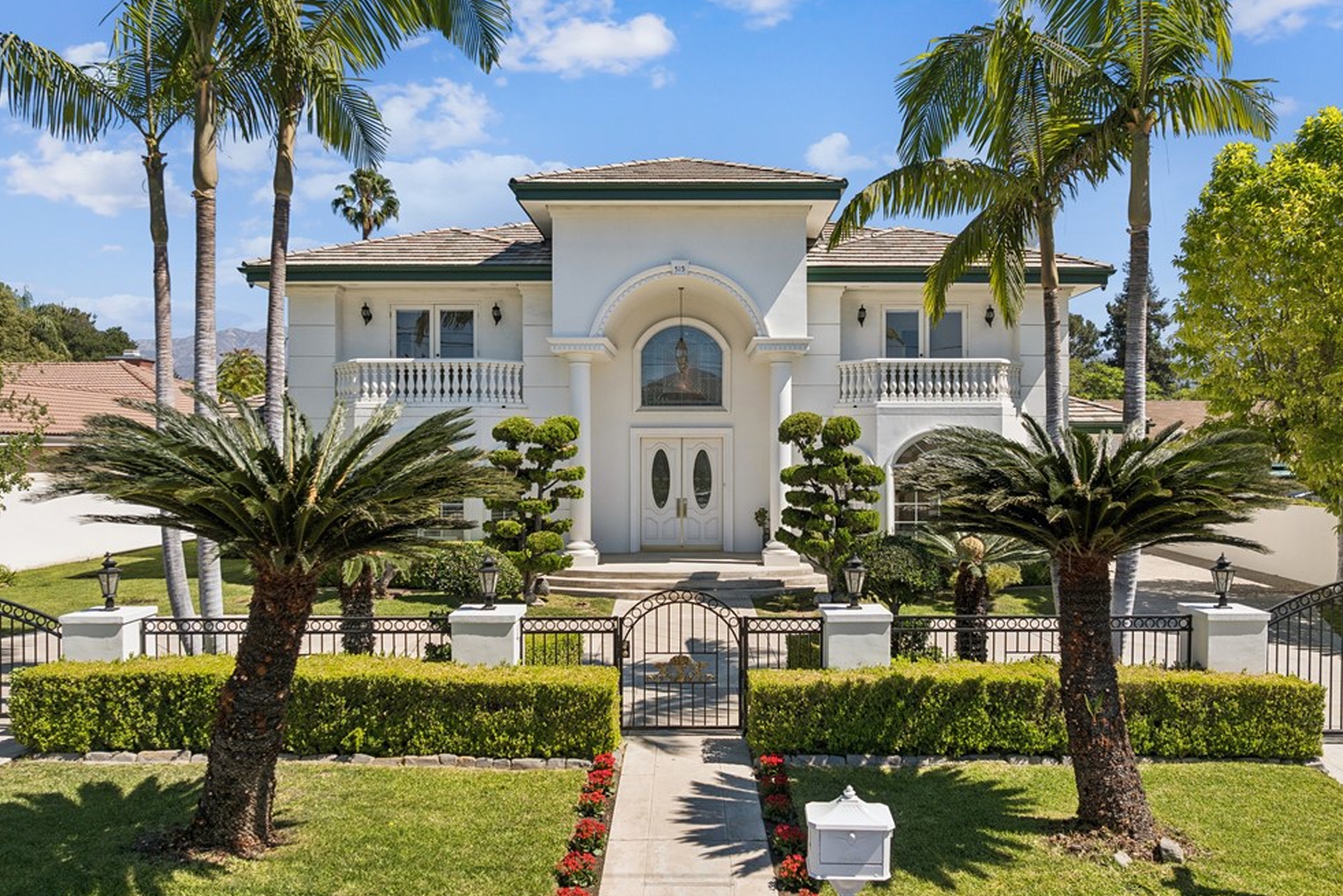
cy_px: 449
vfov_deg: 49.6
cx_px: 670
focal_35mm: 26
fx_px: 970
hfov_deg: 69.4
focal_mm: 12.3
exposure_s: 1/80
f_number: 2.8
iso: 100
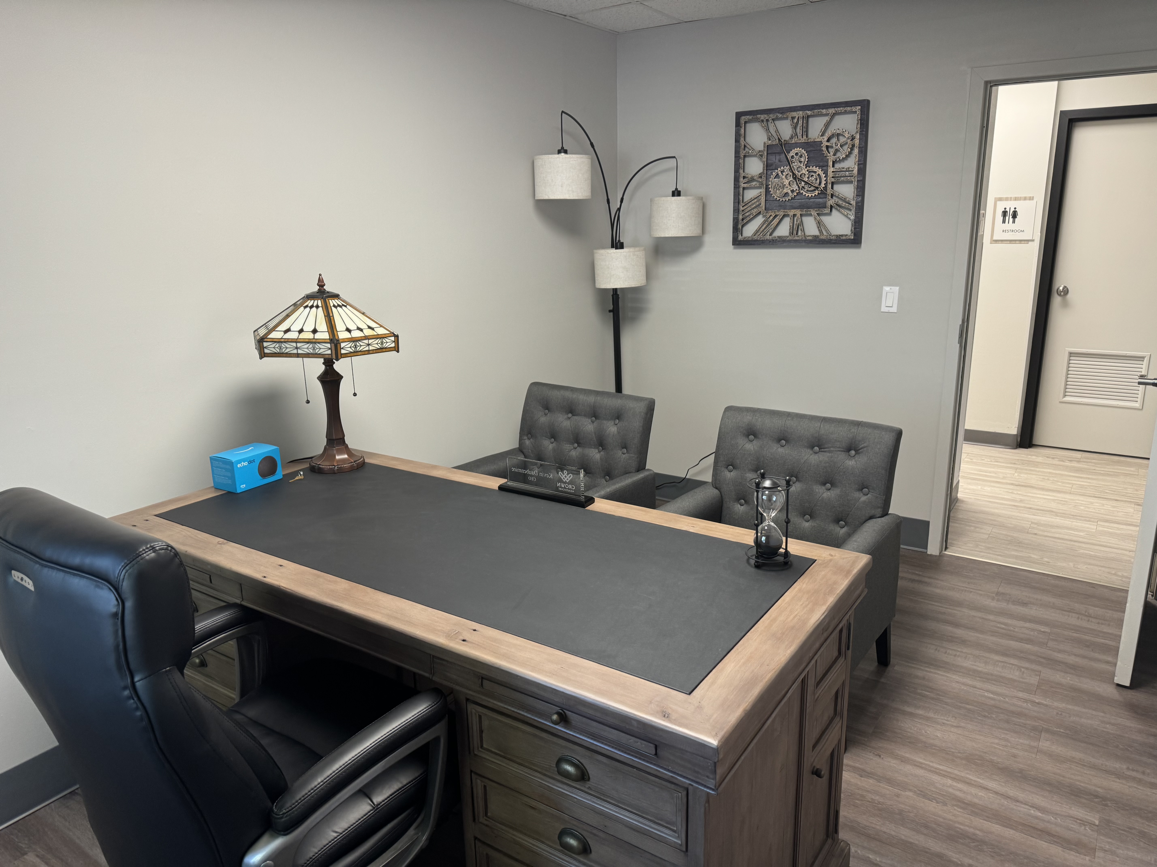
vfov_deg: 56.8
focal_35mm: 24
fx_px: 802
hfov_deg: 71.6
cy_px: 434
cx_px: 578
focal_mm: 6.76
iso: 125
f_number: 1.78
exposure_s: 1/60
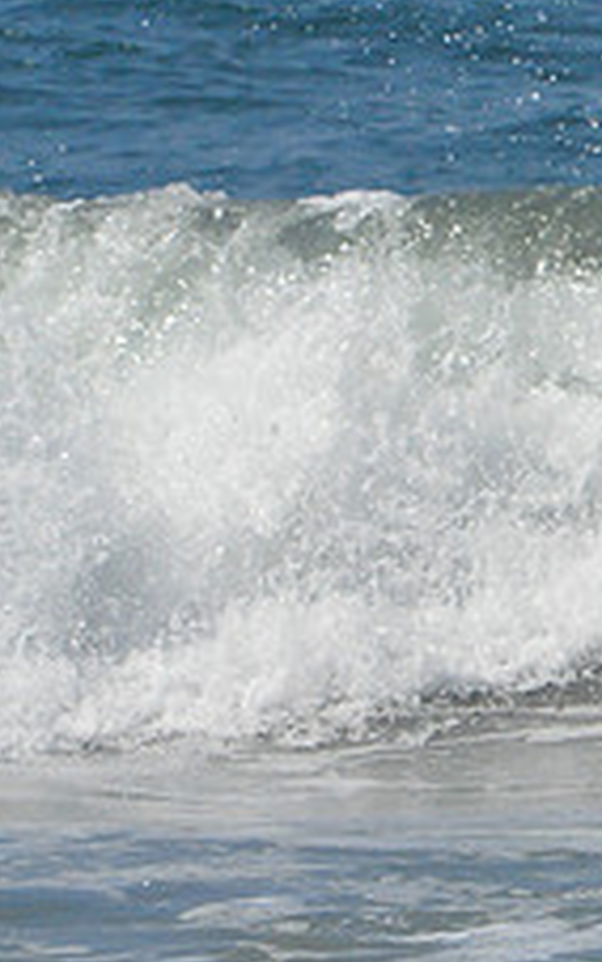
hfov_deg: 0.6
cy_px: 303
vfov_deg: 1.0
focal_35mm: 2144
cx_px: 1196
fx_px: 56245
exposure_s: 1/1000
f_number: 20
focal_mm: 550
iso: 1250
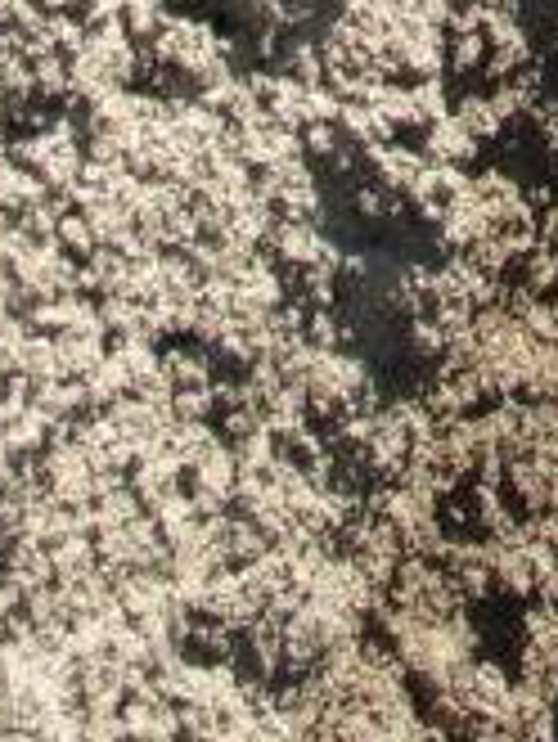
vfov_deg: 6.7
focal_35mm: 267
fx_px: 5731
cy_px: -1475
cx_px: 1300
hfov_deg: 5.4
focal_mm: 9.2
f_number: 4.2
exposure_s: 1/400
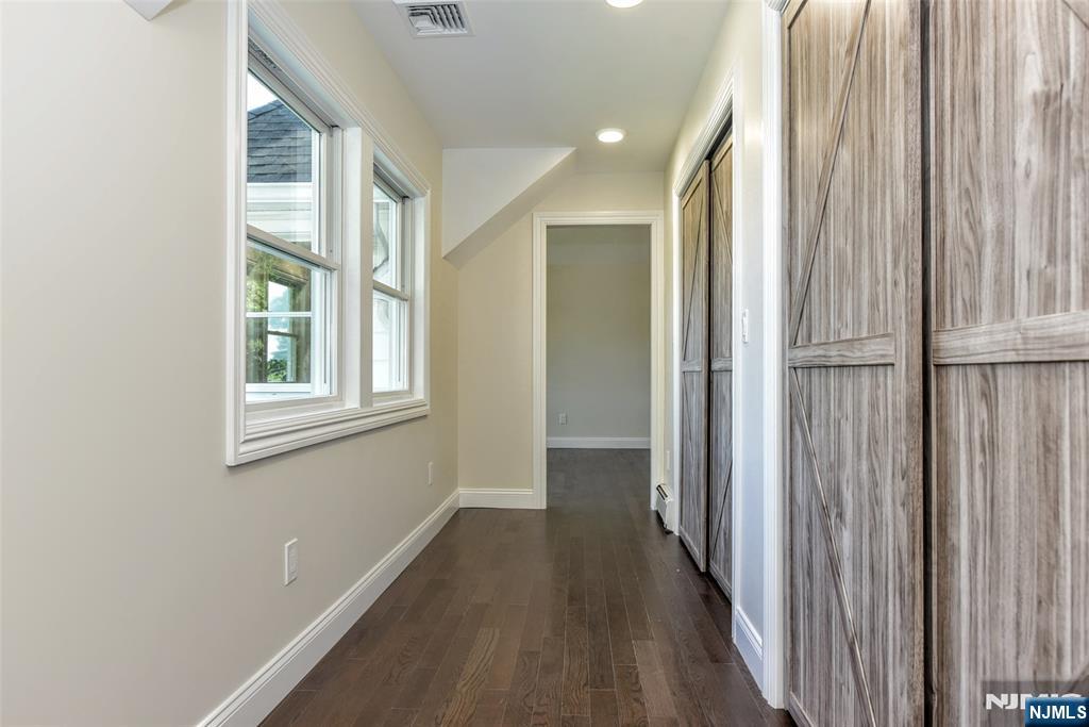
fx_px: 666
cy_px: 364
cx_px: 544
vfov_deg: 57.2
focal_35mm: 22
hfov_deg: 78.6
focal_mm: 22
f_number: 5.6
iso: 800
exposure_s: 1/125
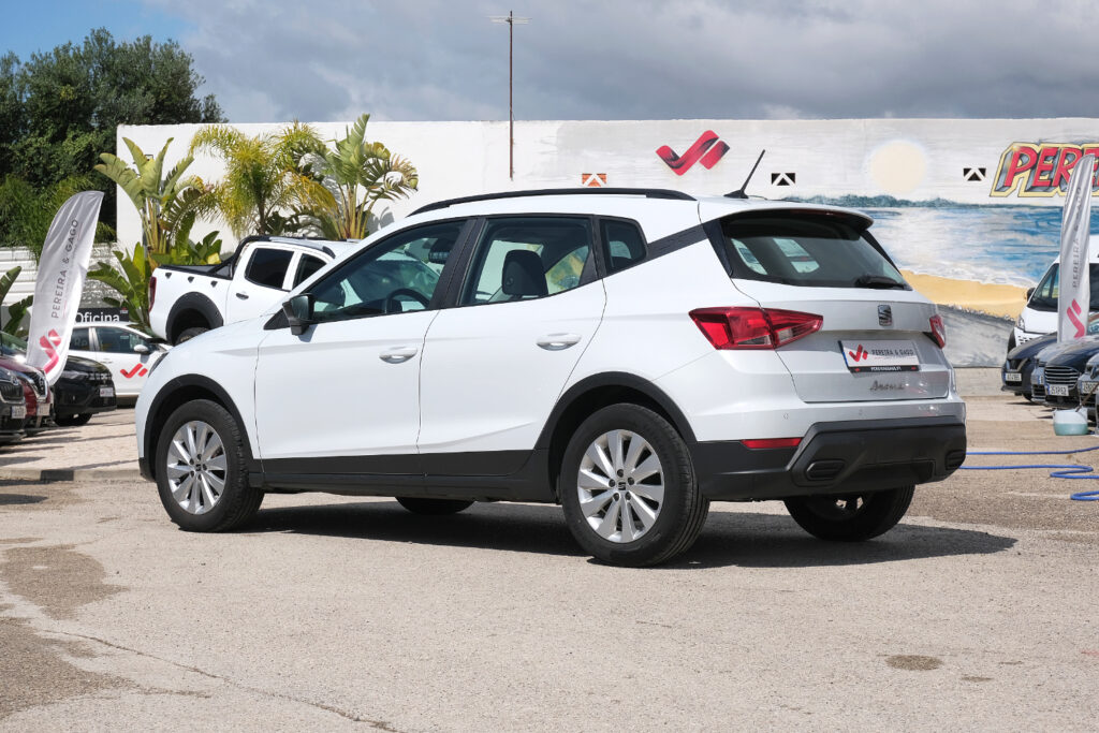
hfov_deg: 29.7
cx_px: 550
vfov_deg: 20.0
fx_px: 2076
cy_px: 366
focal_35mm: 68
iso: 160
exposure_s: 1/640
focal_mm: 45
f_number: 9
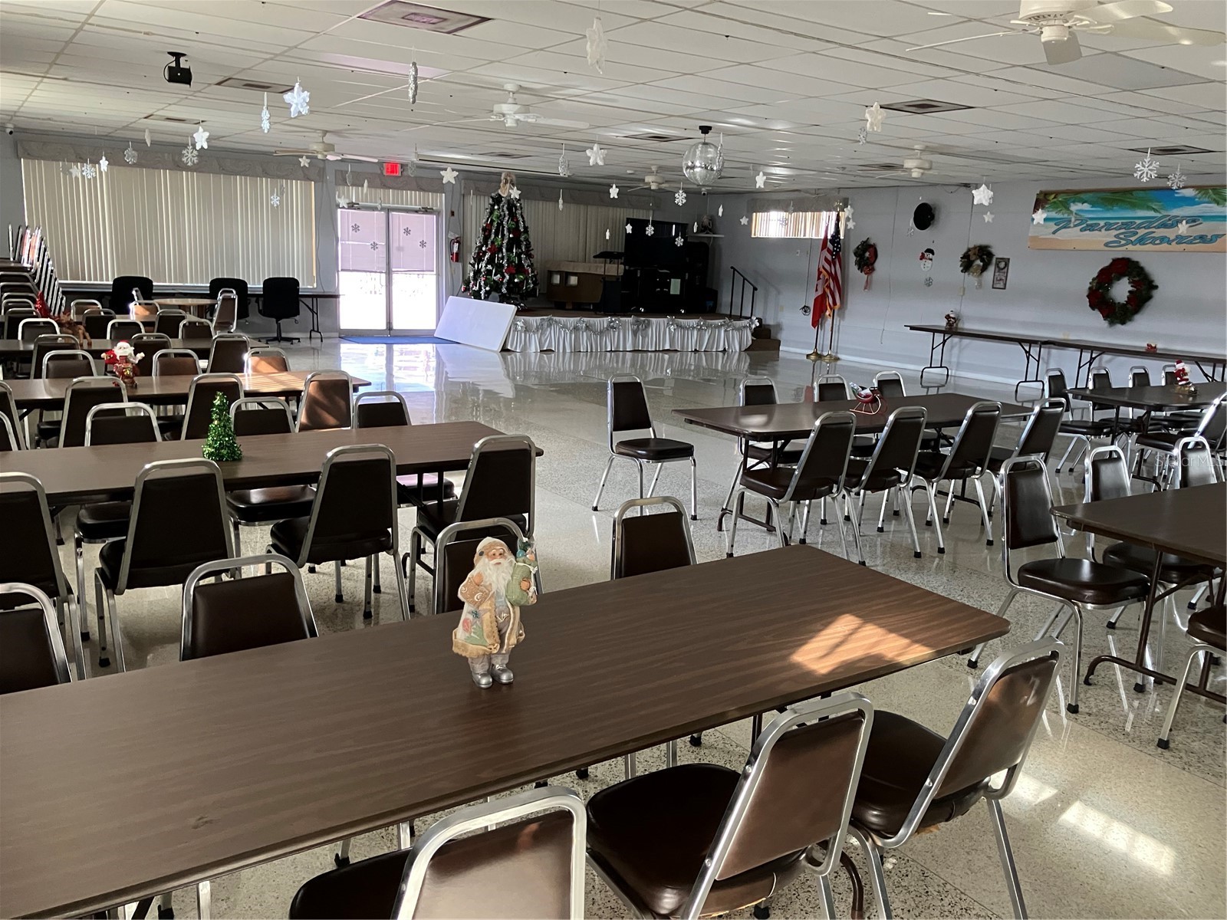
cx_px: 614
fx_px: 992
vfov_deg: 49.7
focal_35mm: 28
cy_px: 460
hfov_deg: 63.4
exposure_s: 1/60
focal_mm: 3.99
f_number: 1.8
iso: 250
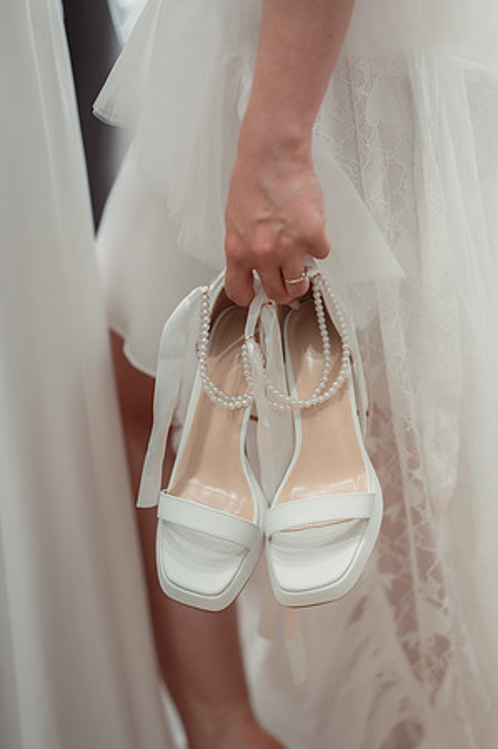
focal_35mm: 85
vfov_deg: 23.9
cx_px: 249
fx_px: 1768
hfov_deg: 16.0
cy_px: 374
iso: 1000
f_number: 1.8
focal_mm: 85
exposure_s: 1/250
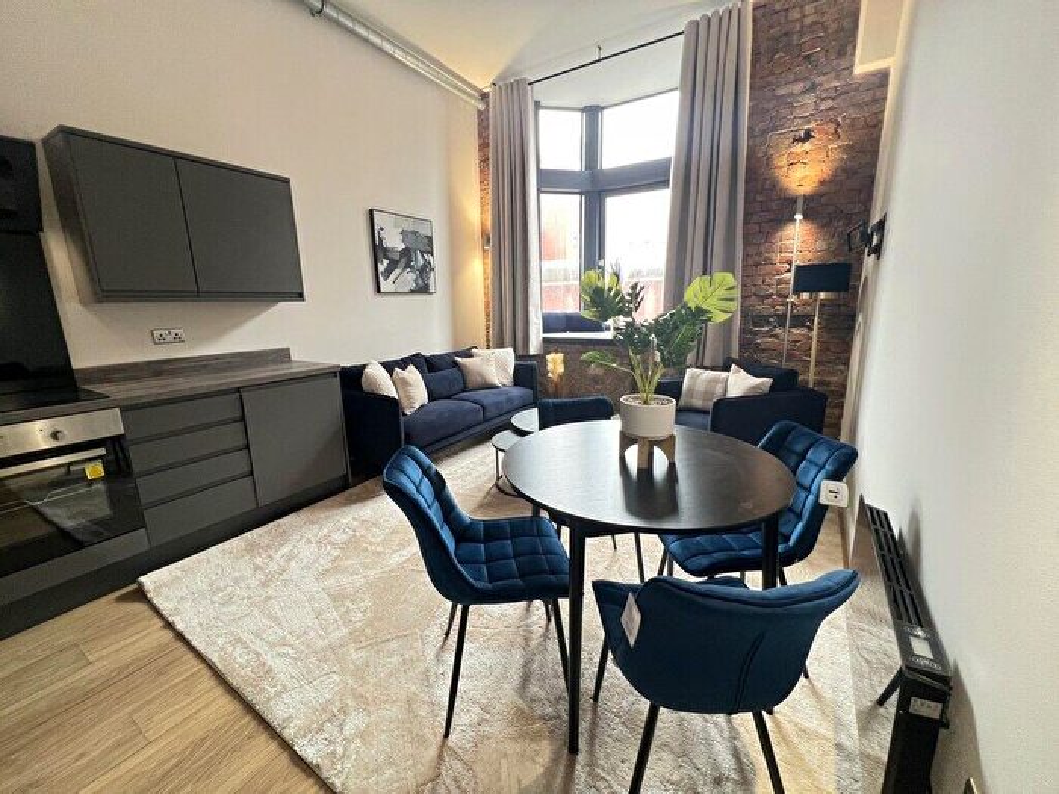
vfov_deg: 89.9
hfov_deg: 106.2
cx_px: 530
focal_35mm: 13
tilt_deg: -12.6
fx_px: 398
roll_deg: +1.1
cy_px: 397
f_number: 1.8
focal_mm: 1.57
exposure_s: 1/50
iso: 250
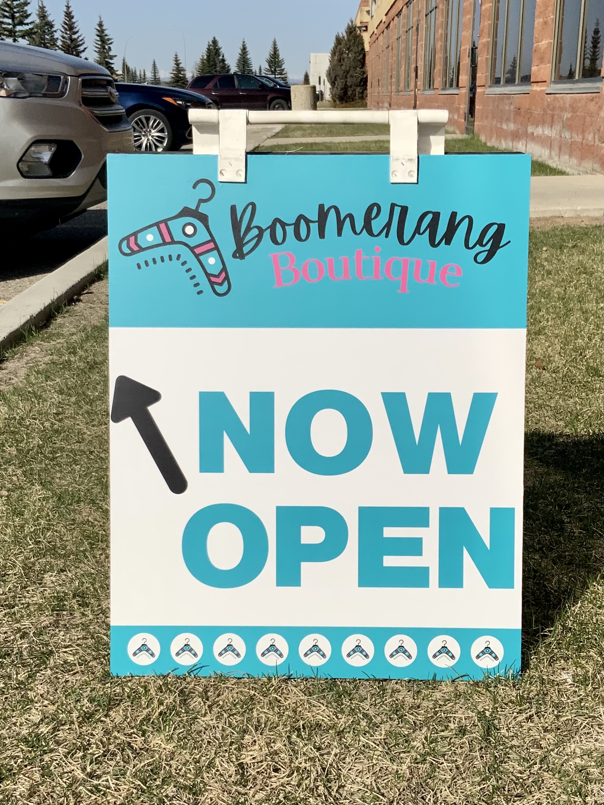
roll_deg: -2.0
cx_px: 302
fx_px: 675
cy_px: 402
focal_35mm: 29
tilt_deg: -18.7
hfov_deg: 48.2
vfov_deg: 61.7
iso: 20
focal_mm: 3
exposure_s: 1/4405
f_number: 1.8
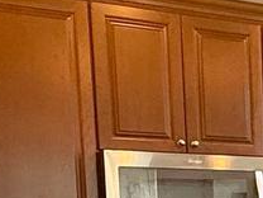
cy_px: 322
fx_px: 737
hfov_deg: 18.2
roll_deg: +1.1
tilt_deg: -5.6
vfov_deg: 14.0
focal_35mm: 97
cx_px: 386
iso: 400
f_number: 2.2
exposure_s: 1/60
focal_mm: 2.22
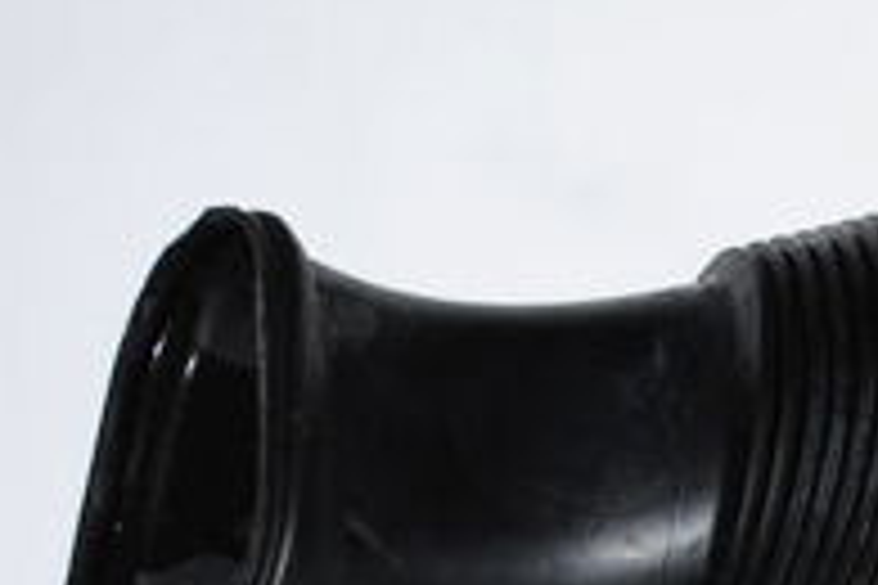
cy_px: 585
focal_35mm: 173
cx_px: 1130
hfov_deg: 11.6
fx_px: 4210
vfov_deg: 7.9
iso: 100
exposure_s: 1/125
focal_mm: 35
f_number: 5.6
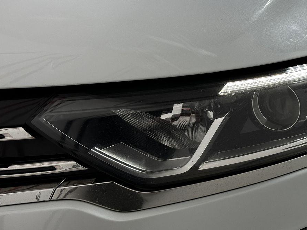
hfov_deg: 24.6
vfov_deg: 18.9
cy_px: 143
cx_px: 248
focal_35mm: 78
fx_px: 692
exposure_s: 1/100
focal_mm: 6.86
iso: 80
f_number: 1.78
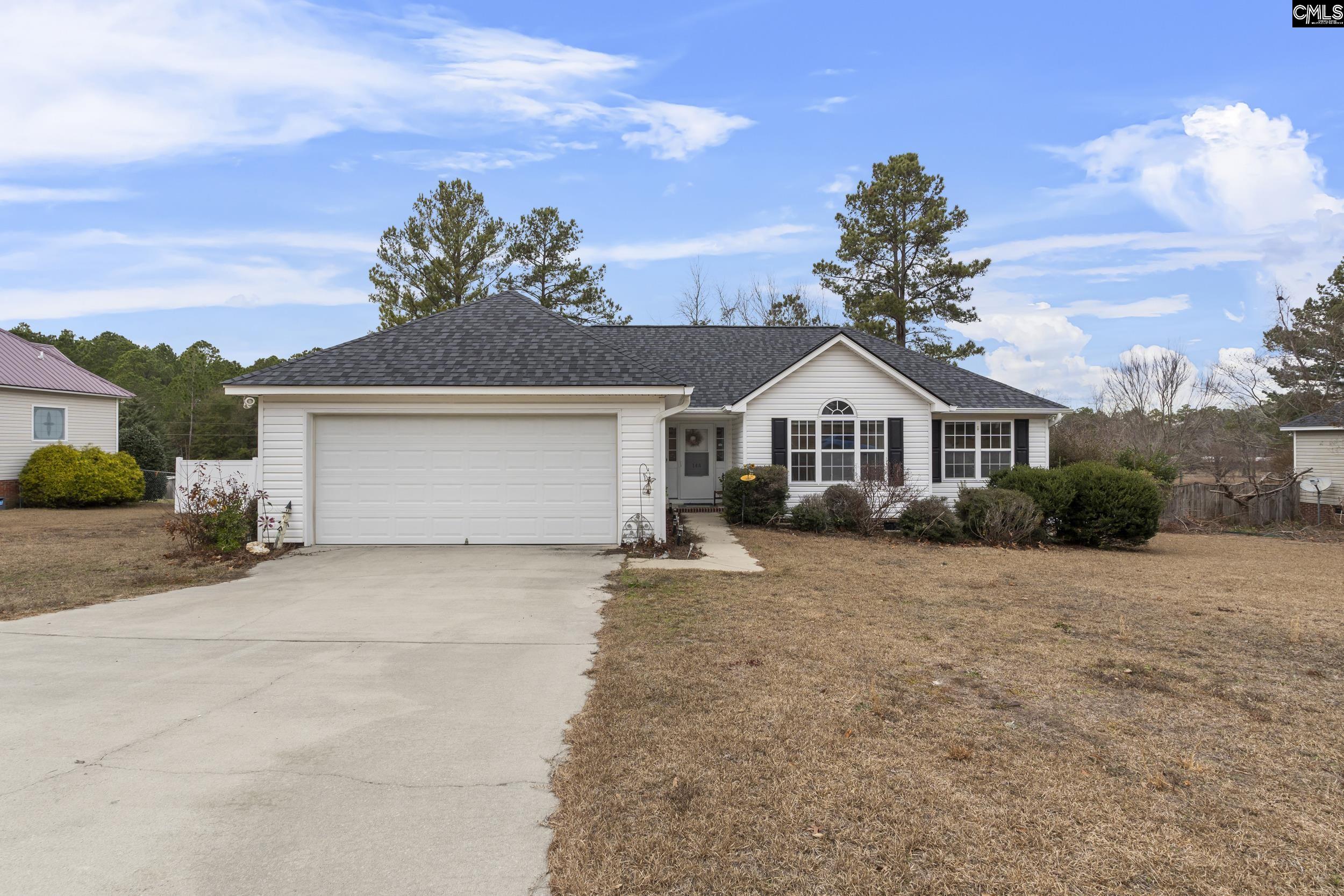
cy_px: 448
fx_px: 616
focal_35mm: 16
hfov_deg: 95.0
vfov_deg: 72.1
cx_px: 672
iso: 200
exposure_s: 1/200
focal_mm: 11
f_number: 6.3
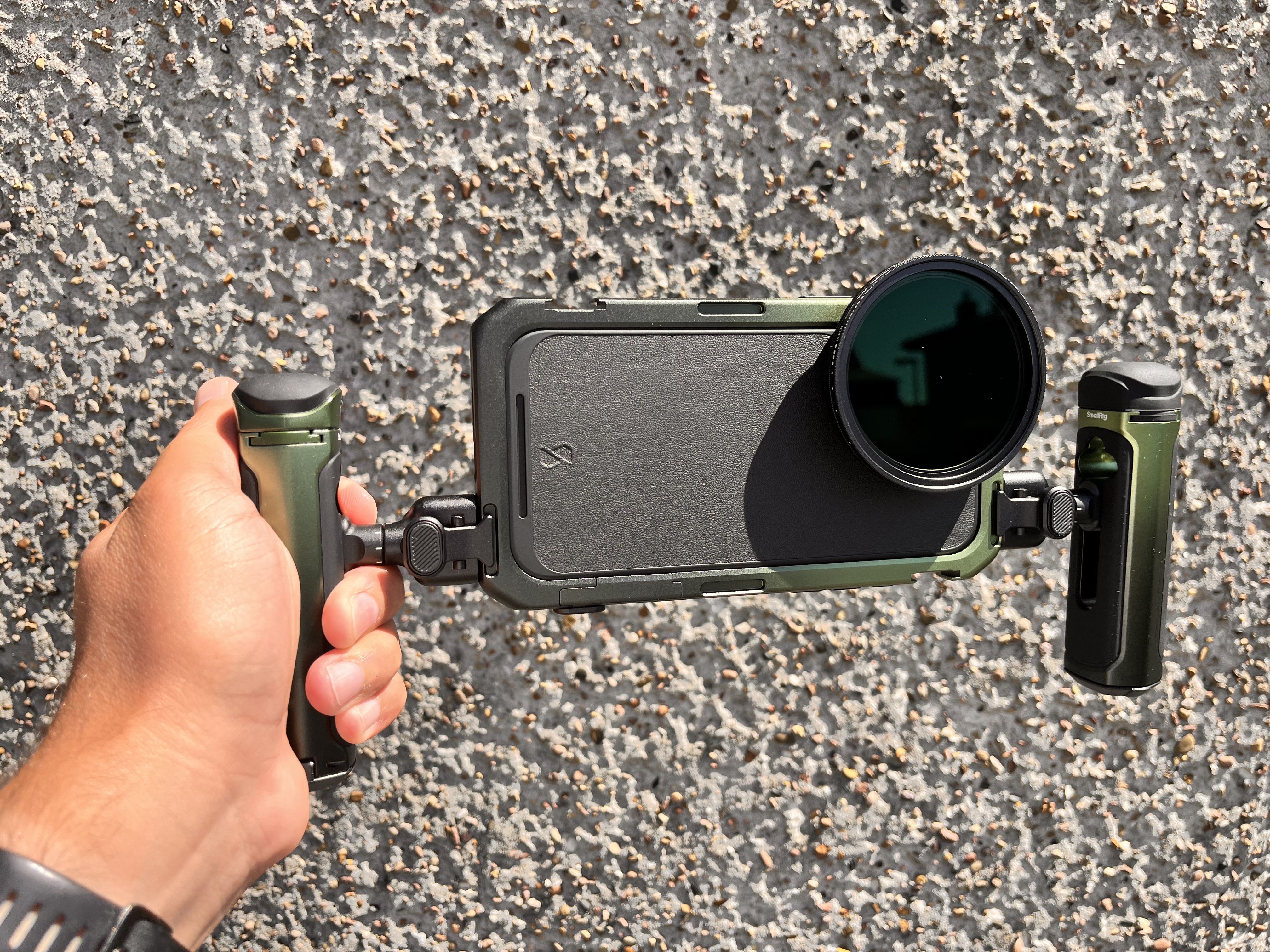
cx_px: 635
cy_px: 476
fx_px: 954
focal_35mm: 26
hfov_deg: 67.3
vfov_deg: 53.1
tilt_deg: -11.5
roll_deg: +0.7
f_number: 1.6
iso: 50
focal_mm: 5.1
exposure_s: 1/1238
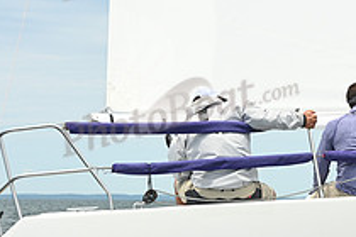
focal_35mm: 207
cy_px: 177
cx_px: 388
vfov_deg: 6.6
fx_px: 2047
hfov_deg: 9.8
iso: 320
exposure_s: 1/1000
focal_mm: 75
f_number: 8
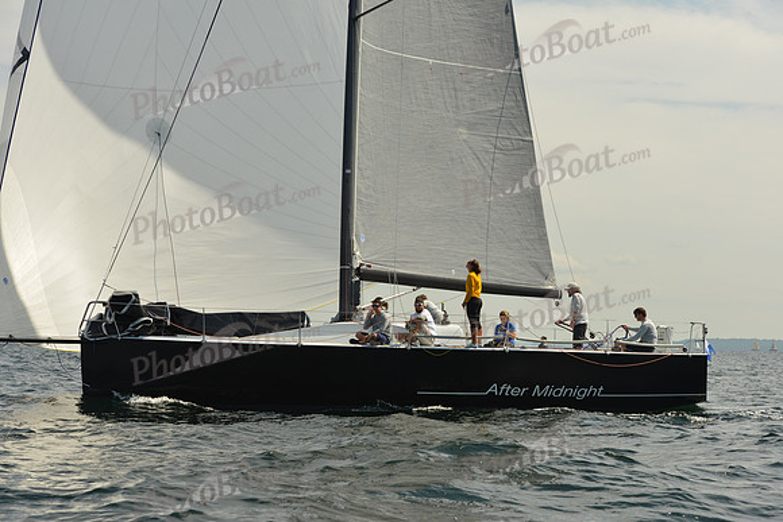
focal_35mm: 70
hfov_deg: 28.8
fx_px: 1523
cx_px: 392
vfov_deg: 19.5
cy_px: 261
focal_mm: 70
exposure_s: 1/1250
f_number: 8
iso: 320
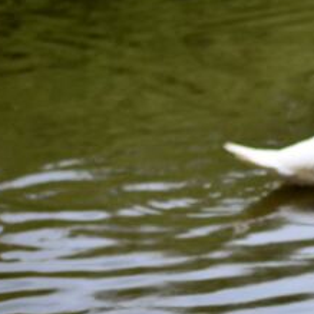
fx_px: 1909
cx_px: 370
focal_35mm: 186
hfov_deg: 9.3
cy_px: 220
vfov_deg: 9.4
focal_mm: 50
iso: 400
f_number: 1.8
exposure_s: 1/50
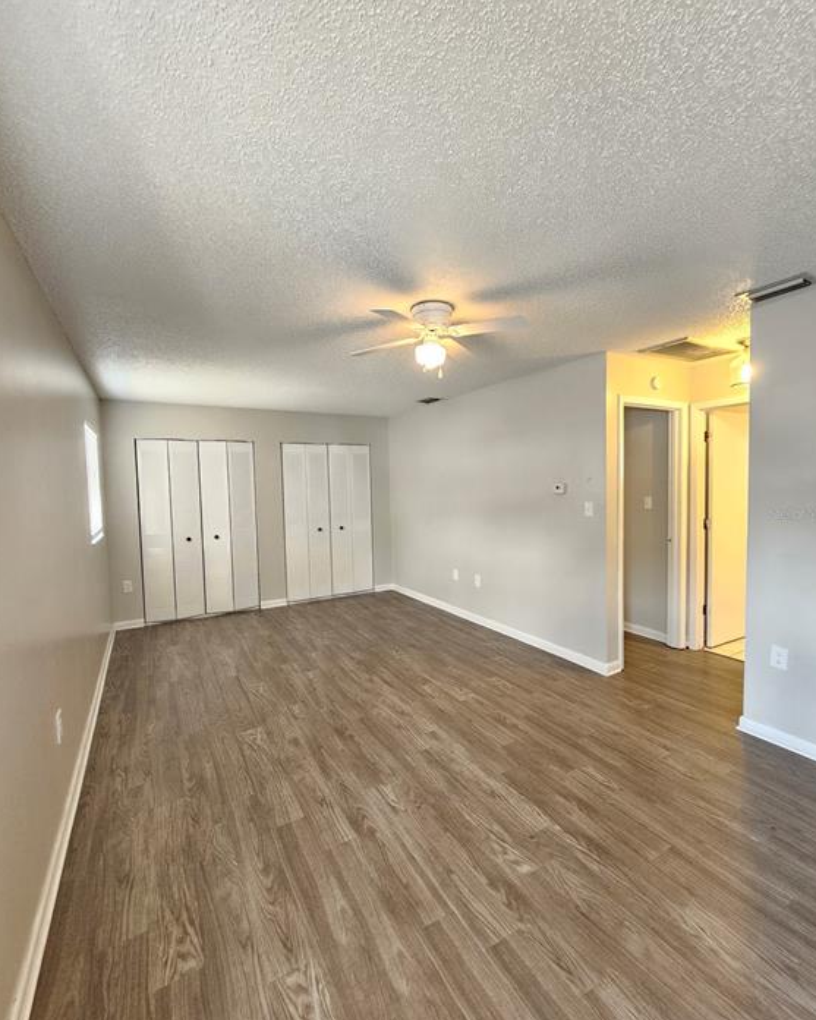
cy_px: 513
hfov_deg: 88.0
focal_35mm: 14
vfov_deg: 100.7
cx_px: 413
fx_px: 423
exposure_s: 1/40
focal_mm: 2.2
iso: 400
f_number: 2.2
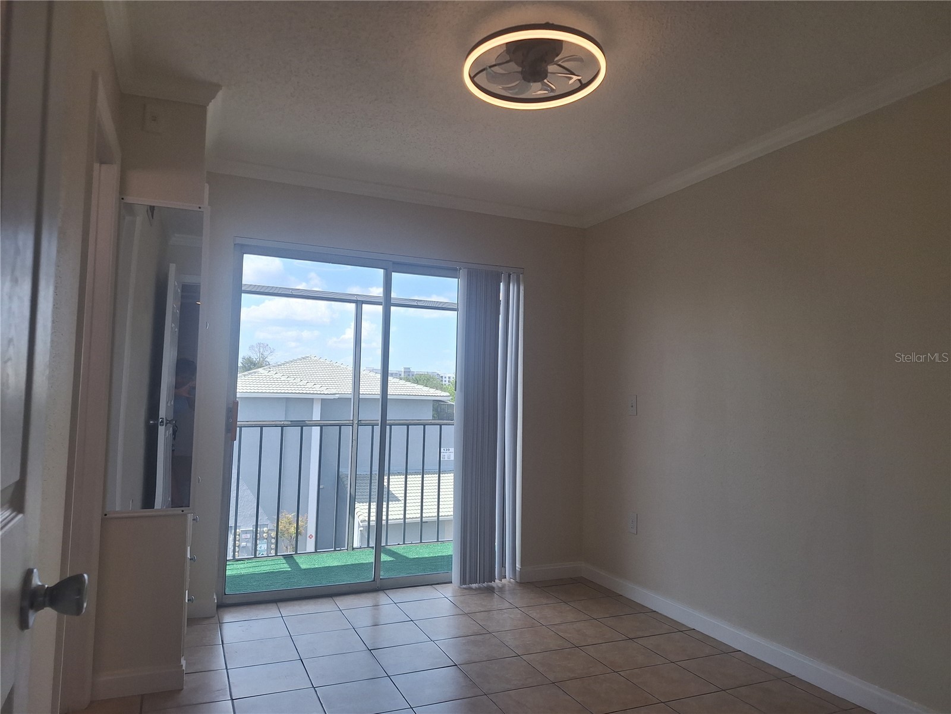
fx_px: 632
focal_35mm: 23
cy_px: 357
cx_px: 476
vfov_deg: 58.9
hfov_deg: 73.9
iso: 40
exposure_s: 1/501
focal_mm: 5.54
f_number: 1.8
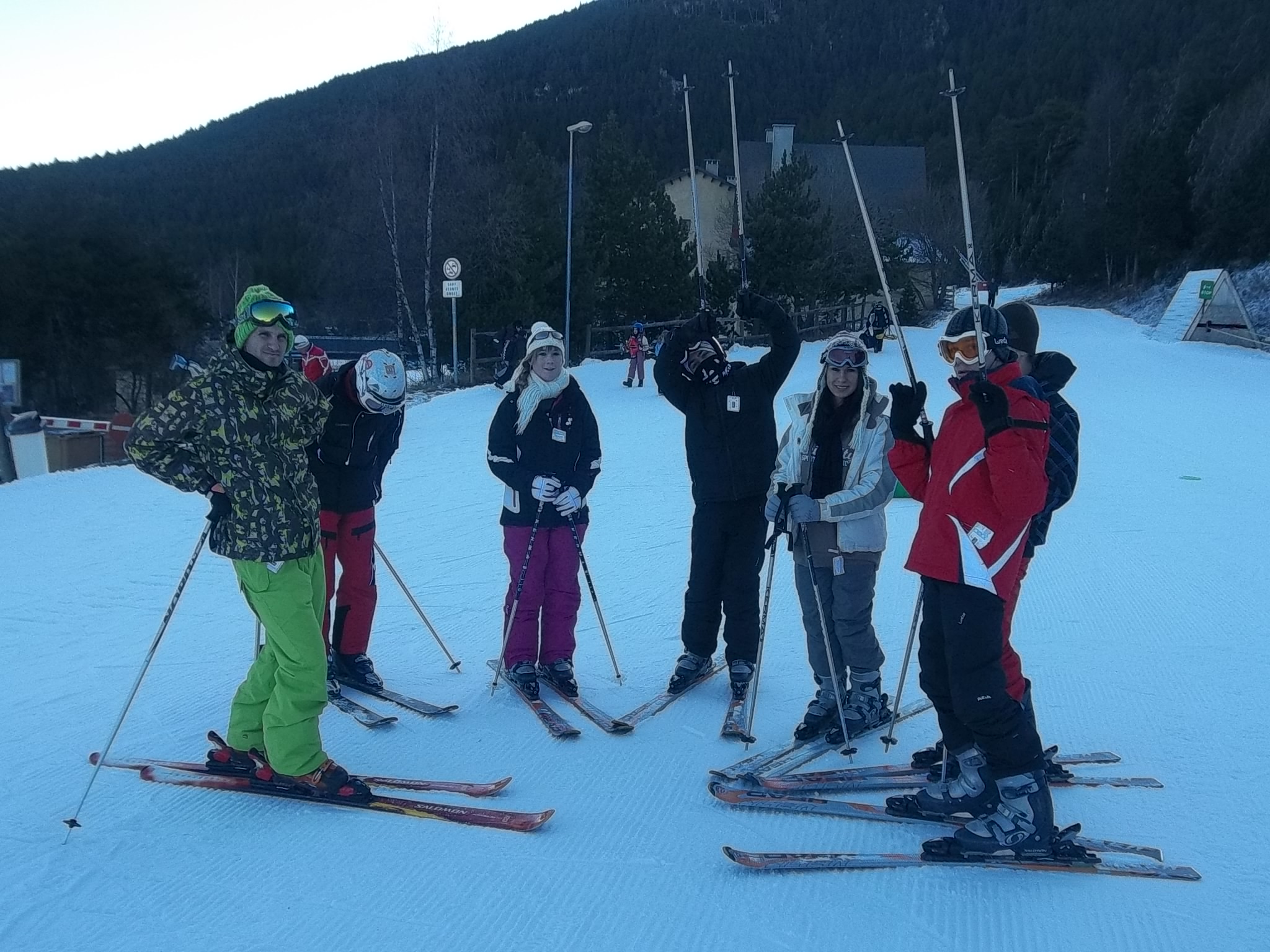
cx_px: 635
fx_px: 1357
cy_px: 476
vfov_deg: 38.7
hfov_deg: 50.1
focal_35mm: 37
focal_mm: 6.6
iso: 80
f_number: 4
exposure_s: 1/200
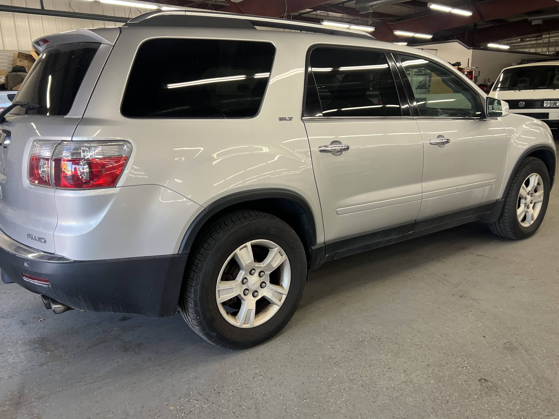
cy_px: 212
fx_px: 468
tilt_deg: -14.7
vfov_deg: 48.2
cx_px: 274
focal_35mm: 29
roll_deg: +2.5
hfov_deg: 61.7
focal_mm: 5.7
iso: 100
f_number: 1.5
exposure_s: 1/120
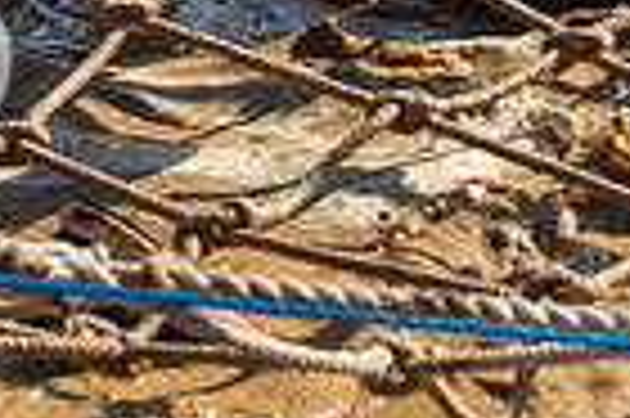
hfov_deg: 9.6
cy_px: -235
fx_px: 3741
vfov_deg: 6.3
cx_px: 293
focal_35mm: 214
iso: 100
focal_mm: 22
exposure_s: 1/1600
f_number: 3.2
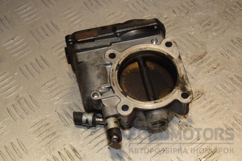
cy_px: 80
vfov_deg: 17.5
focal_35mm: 78
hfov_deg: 26.0
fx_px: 524
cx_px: 121
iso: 800
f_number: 7.1
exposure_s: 1/200
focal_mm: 52
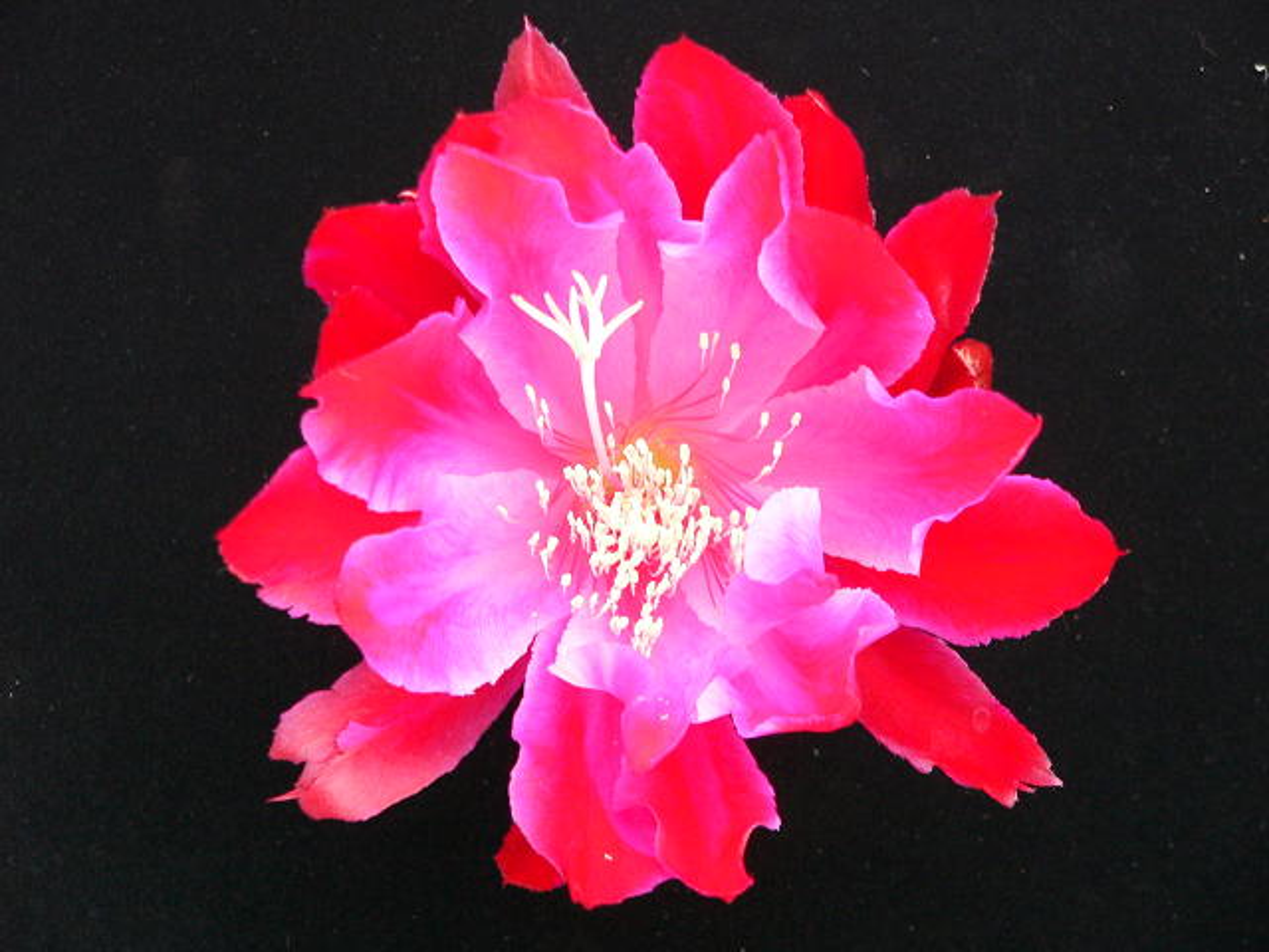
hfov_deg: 51.4
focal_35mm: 36
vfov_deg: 39.7
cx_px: 634
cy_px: 476
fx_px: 1320
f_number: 2.8
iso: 200
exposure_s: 1/40
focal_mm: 6
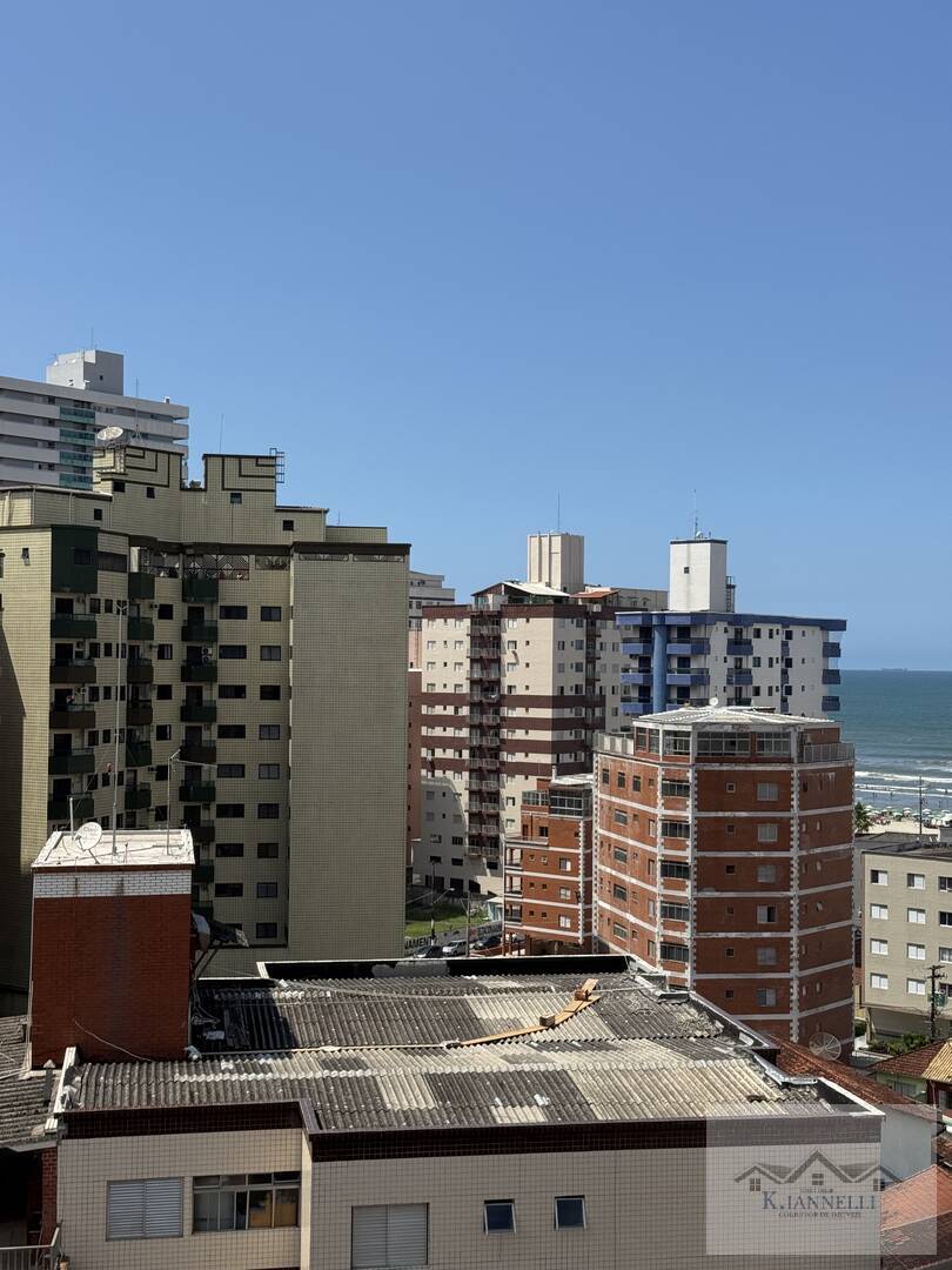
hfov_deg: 30.3
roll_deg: +0.0
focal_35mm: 48
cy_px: 635
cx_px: 476
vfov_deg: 39.7
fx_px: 1760
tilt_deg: -0.3
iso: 64
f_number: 1.78
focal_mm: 6.76
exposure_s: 1/4608
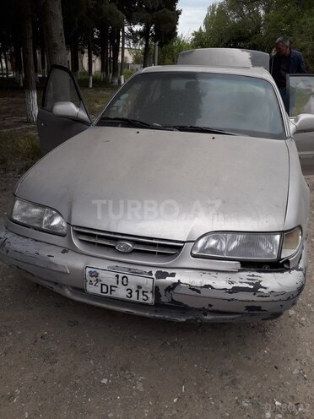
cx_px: 157
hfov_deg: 51.4
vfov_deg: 65.3
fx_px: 327
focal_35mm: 27
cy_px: 210
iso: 40
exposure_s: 1/371
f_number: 1.9
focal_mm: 3.6
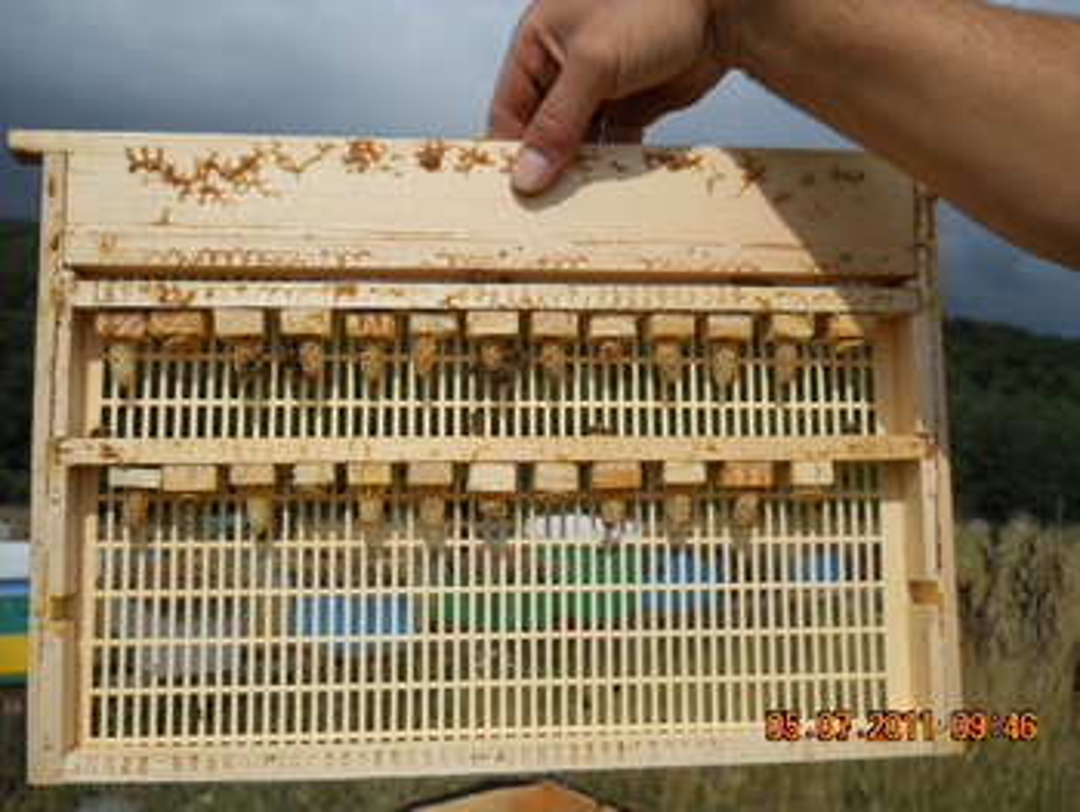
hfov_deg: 45.7
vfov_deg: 35.2
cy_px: 406
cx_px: 540
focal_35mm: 41
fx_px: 1280
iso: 80
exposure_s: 1/1000
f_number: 5.5
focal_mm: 6.72
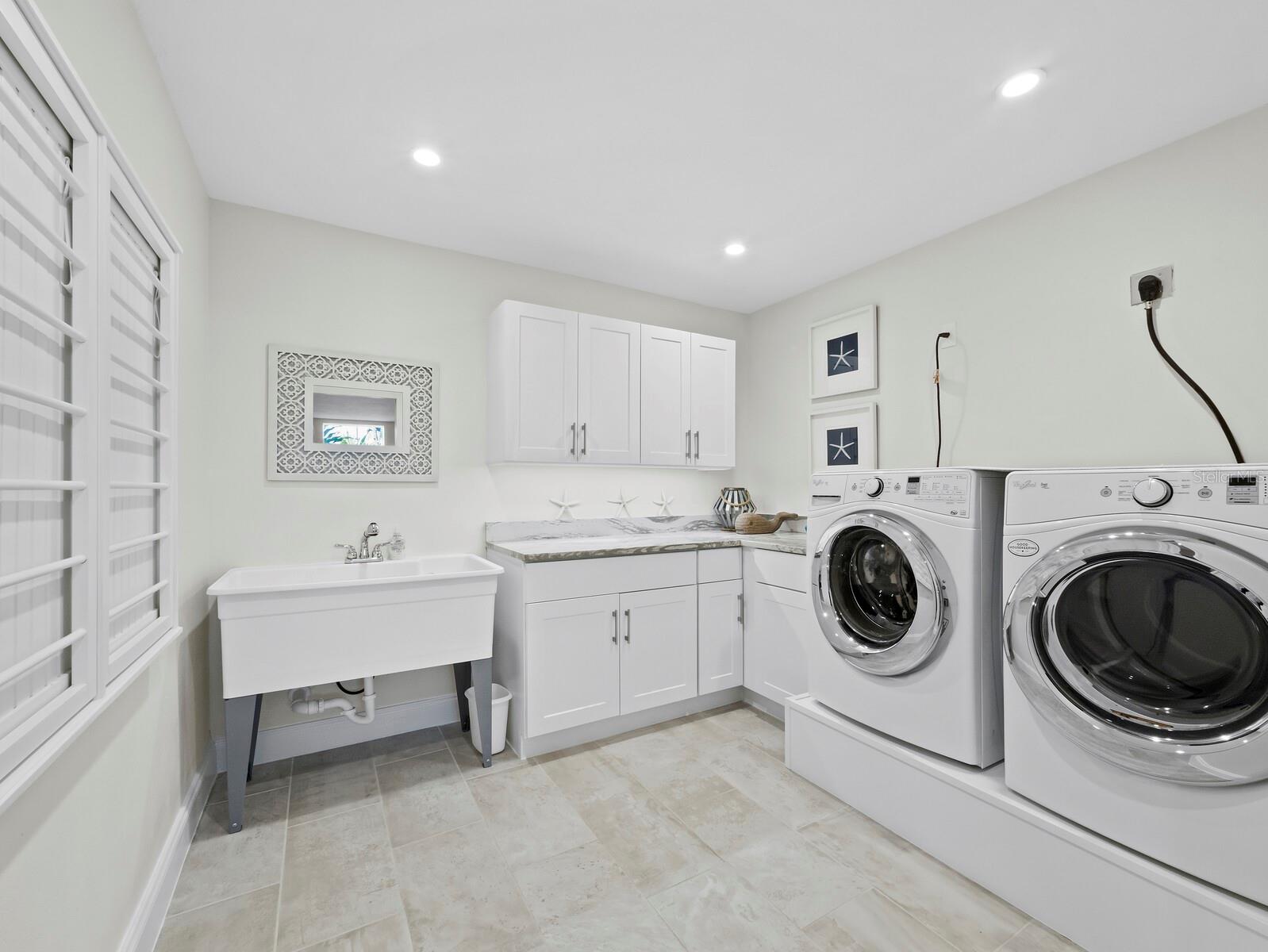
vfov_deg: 85.7
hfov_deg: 102.0
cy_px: 476
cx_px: 634
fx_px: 513
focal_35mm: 14
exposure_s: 1/3
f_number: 11
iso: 400
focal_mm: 7
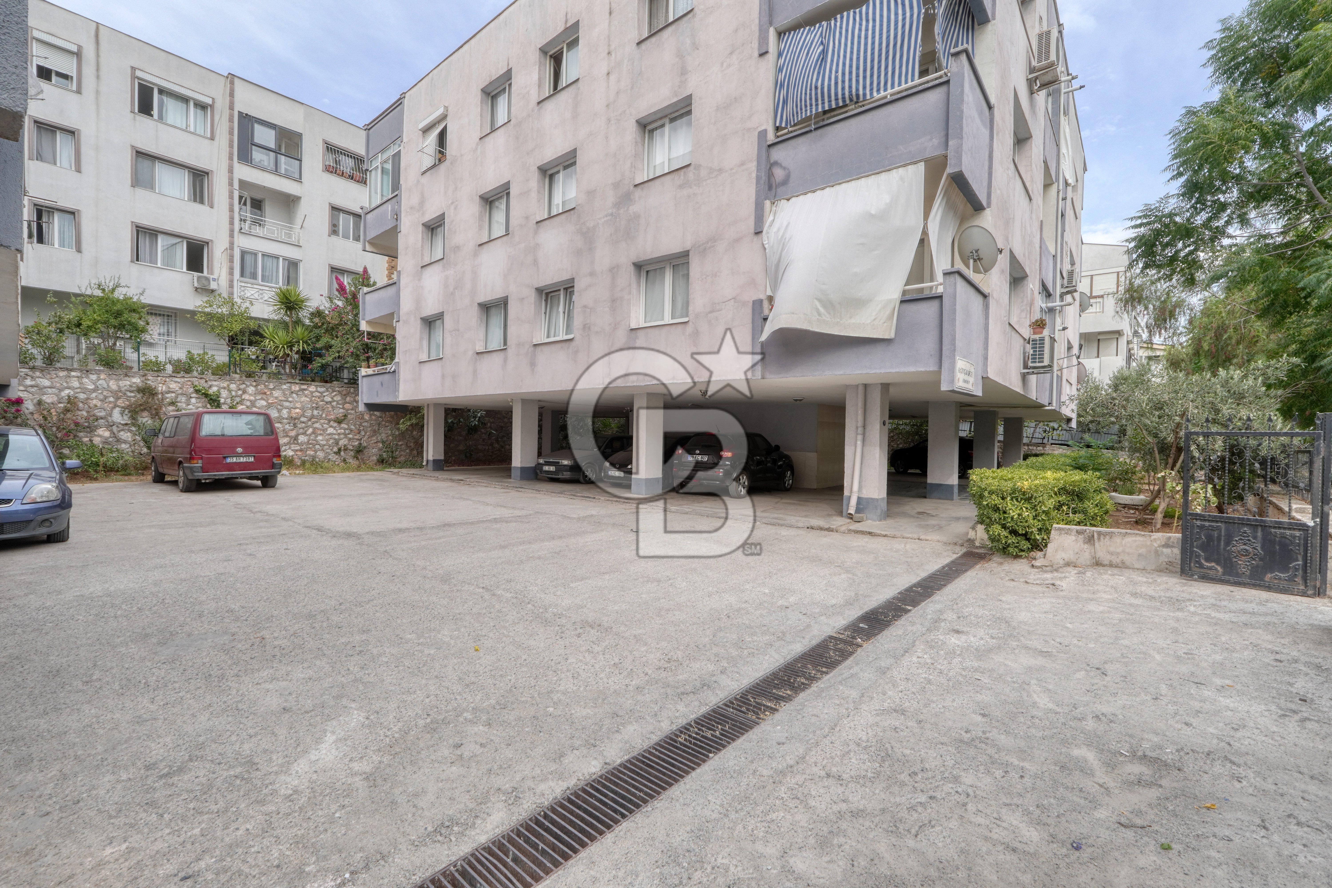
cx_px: 666
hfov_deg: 100.4
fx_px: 555
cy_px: 444
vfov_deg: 77.3
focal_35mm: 15
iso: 500
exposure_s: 1/30
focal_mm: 10
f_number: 10
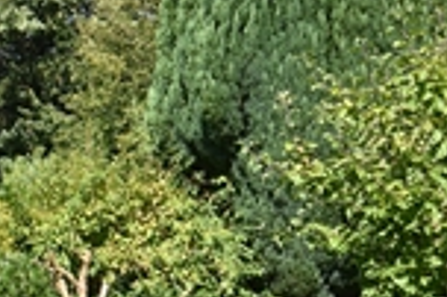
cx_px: -244
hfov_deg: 21.0
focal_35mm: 80
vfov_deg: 16.9
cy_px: 221
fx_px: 992
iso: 320
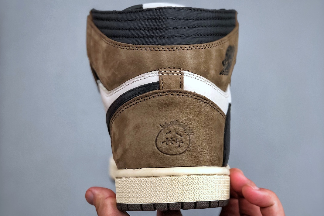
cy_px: 96
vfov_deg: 17.1
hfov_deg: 25.4
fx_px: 720
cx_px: 160
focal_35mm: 80
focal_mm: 6.6
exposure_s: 1/100
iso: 40
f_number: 2.8
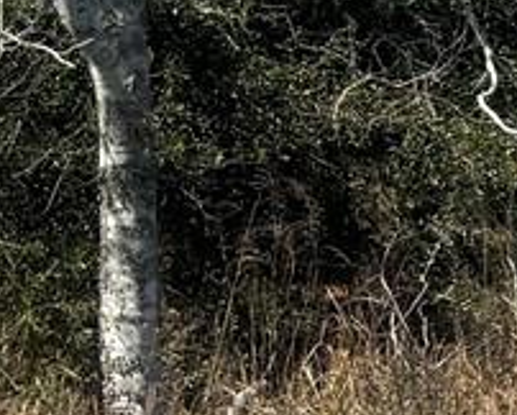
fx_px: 3079
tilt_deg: -4.0
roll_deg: +1.9
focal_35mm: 201
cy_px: 292
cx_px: 1167
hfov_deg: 8.8
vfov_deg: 7.7
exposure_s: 1/2639
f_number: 1.6
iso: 50
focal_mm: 5.96
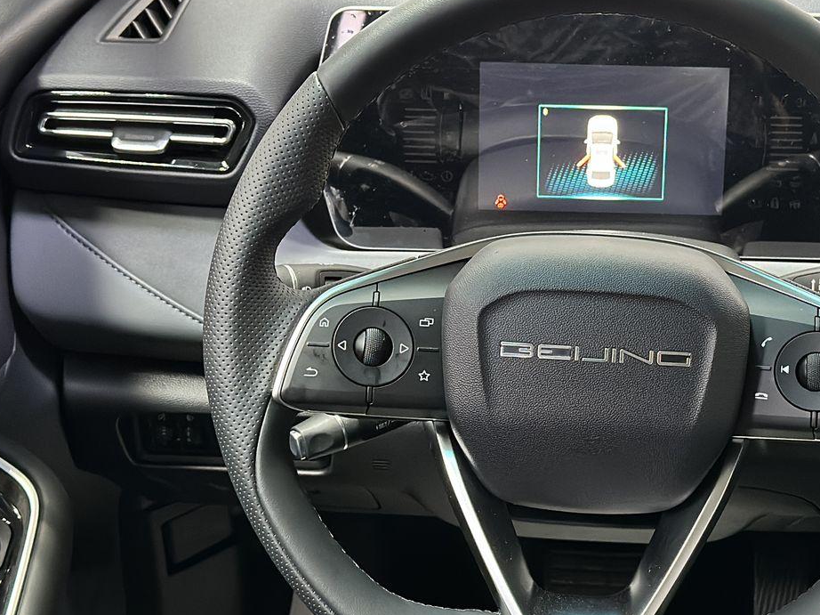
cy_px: 330
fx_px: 1776
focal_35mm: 75
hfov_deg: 25.8
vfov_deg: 19.6
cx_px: 556
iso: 640
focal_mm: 6.86
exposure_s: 1/33
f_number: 1.78
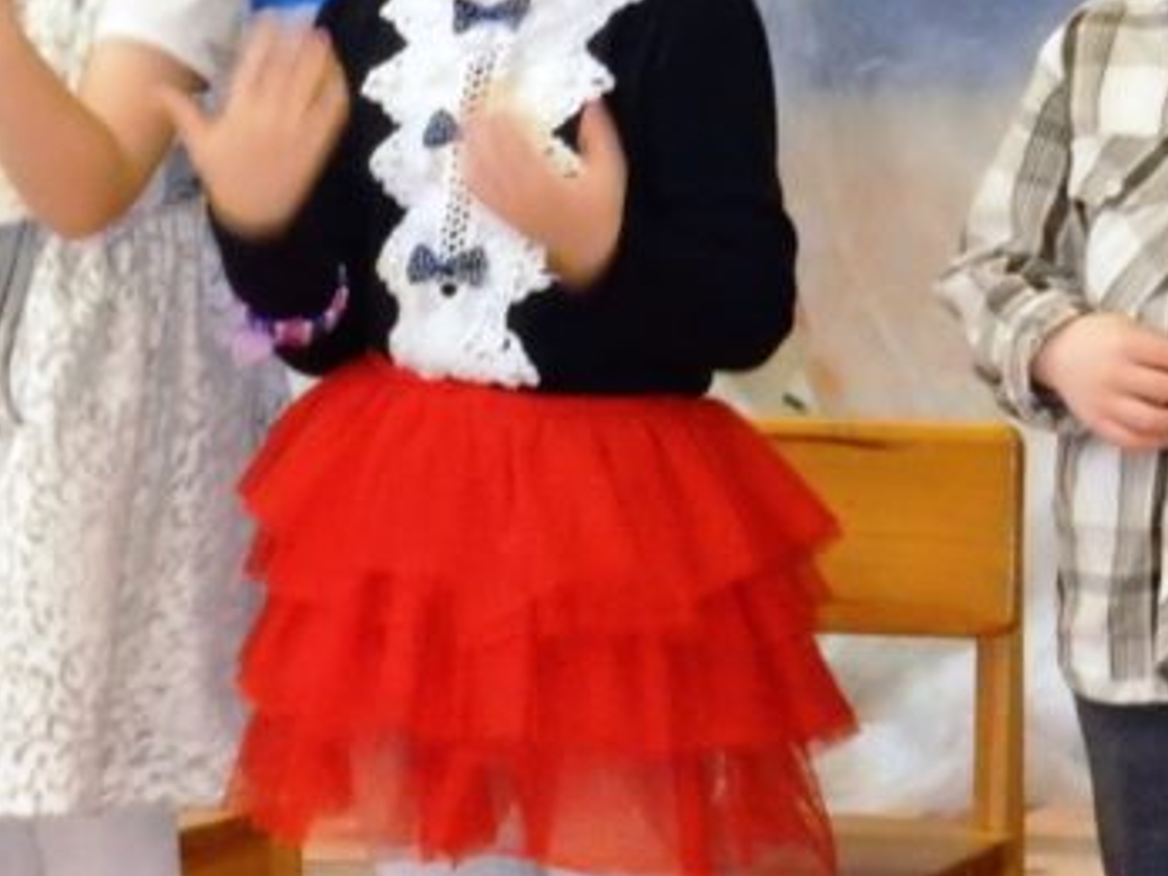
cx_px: 591
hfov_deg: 5.5
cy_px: -10
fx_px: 12214
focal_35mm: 362
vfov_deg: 4.1
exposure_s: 1/30
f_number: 6
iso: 1600
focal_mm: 29.2
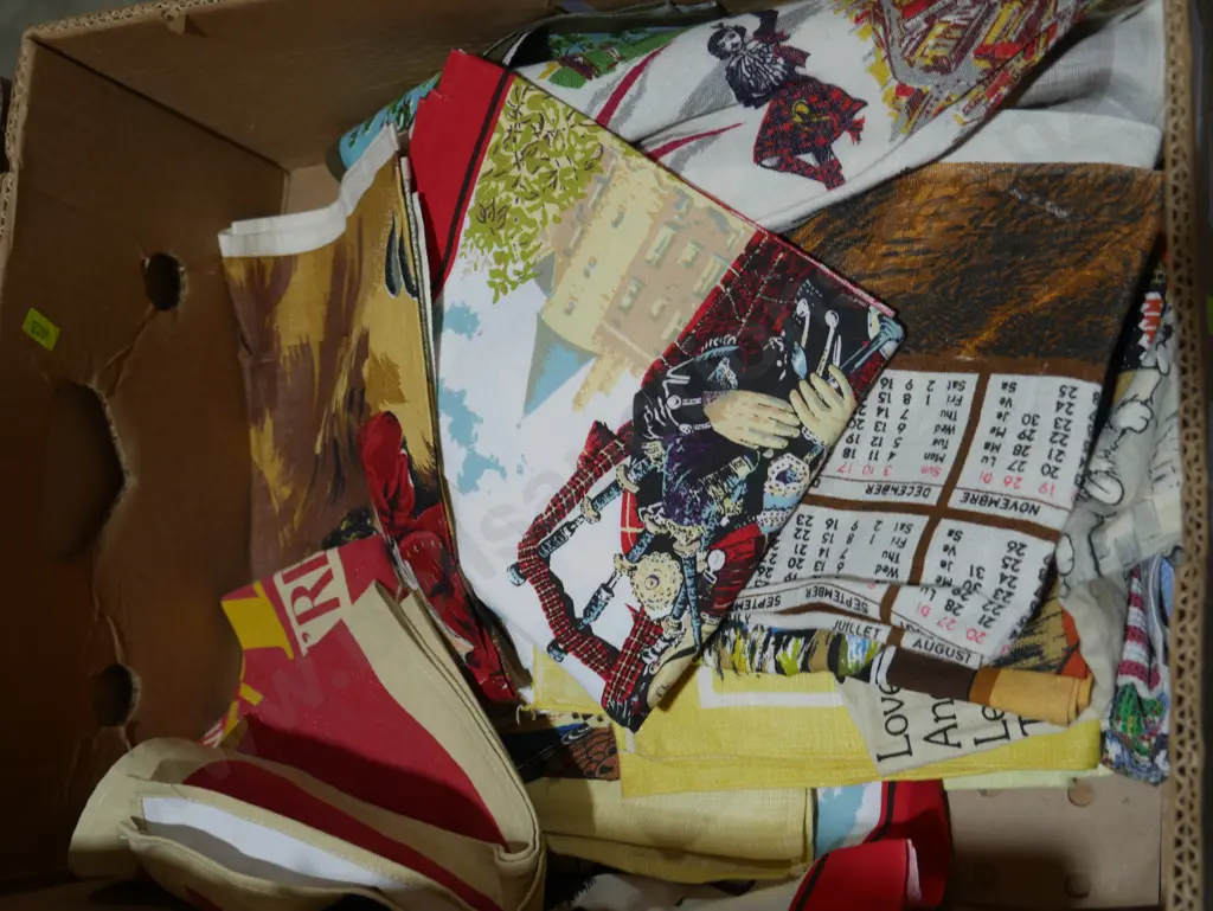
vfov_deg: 36.0
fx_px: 1402
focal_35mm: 40
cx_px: 606
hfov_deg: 46.8
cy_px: 456
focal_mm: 20
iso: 200
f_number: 4.4
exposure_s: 1/100
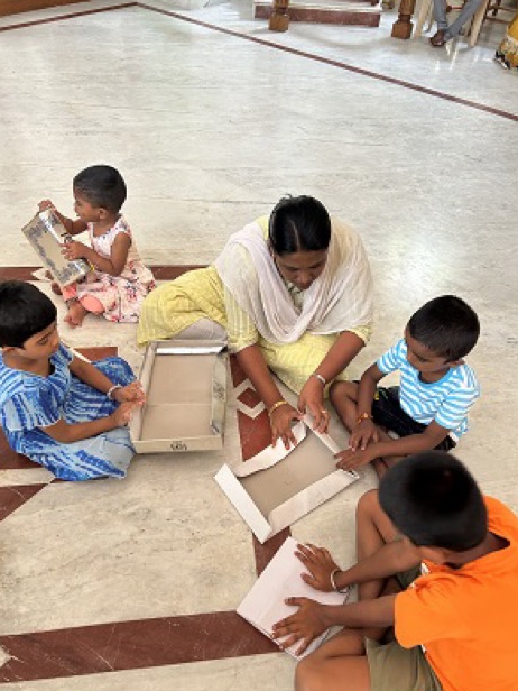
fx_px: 539
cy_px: 347
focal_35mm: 27
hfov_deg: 51.4
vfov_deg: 65.3
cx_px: 253
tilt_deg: -43.9
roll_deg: -5.3
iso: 125
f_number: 1.5
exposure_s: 1/50
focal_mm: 5.7
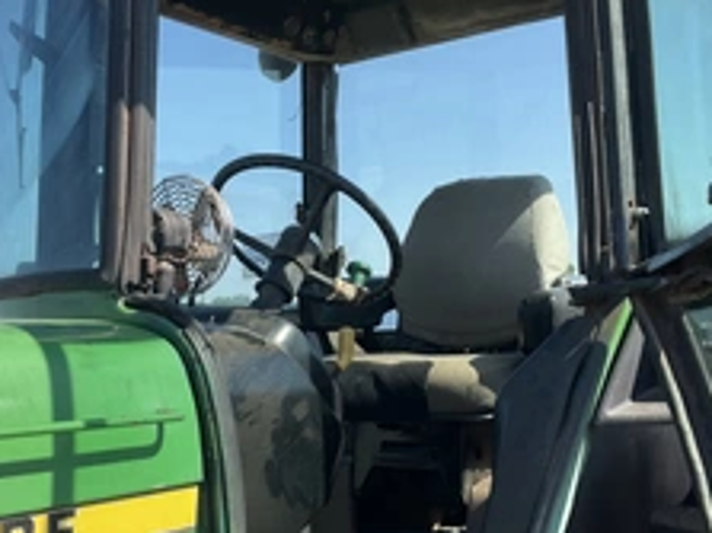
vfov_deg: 27.7
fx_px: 1069
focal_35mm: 52
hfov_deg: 36.8
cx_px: 322
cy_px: 389
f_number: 1.8
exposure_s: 1/829
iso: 25
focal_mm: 3
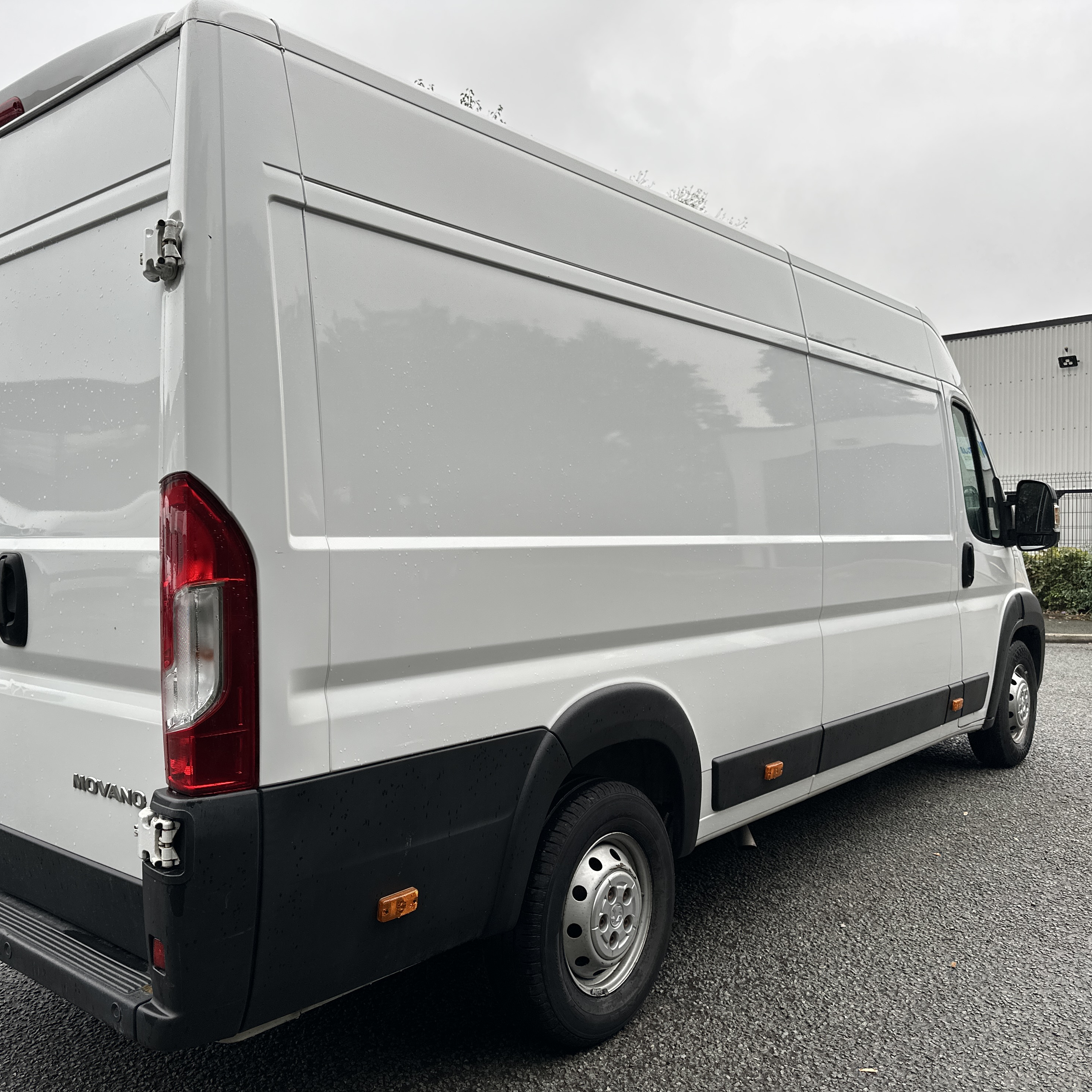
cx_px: 429
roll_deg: +0.6
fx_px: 1035
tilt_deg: -0.8
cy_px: 558
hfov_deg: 55.2
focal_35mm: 29
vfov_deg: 55.6
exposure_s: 1/121
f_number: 1.78
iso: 64
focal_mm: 6.86
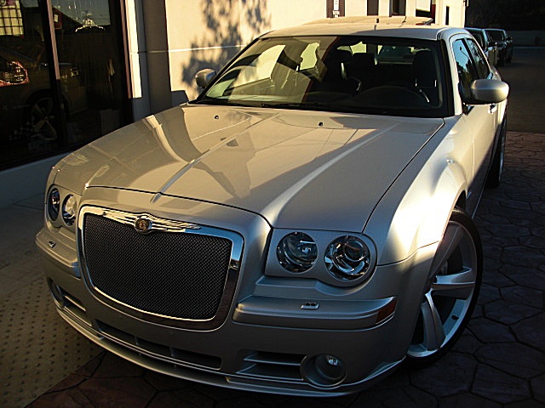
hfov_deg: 51.4
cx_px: 272
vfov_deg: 39.7
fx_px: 567
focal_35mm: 36
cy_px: 204
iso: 50
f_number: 2.8
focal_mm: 6.3
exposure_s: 1/640
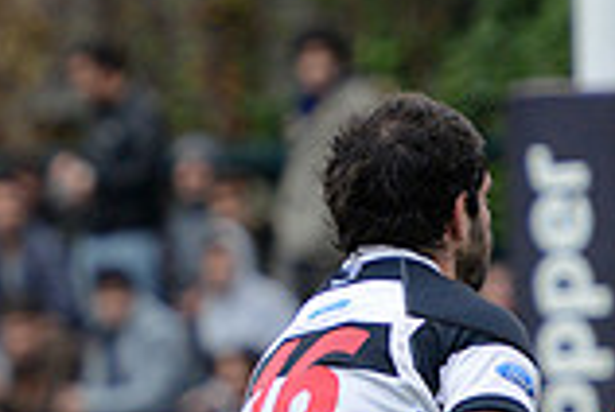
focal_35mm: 842
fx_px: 14411
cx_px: -463
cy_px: 659
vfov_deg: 1.6
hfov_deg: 2.4
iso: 1600
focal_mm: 230
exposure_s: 1/500
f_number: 4
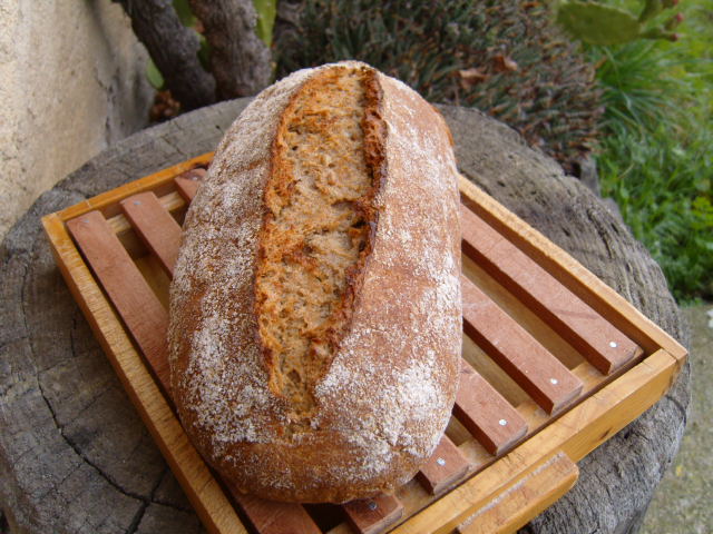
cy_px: 267
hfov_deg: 52.6
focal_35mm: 35
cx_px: 356
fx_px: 721
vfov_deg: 40.7
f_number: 2.8
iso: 80
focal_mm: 7.4
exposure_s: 1/125
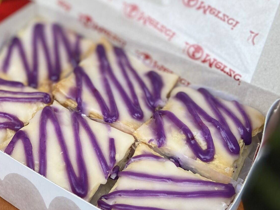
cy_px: 17
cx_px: 10
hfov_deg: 30.3
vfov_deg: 23.7
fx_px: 485
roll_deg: +0.0
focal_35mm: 60
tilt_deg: -32.7
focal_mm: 4.25
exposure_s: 1/1287
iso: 32
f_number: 1.8
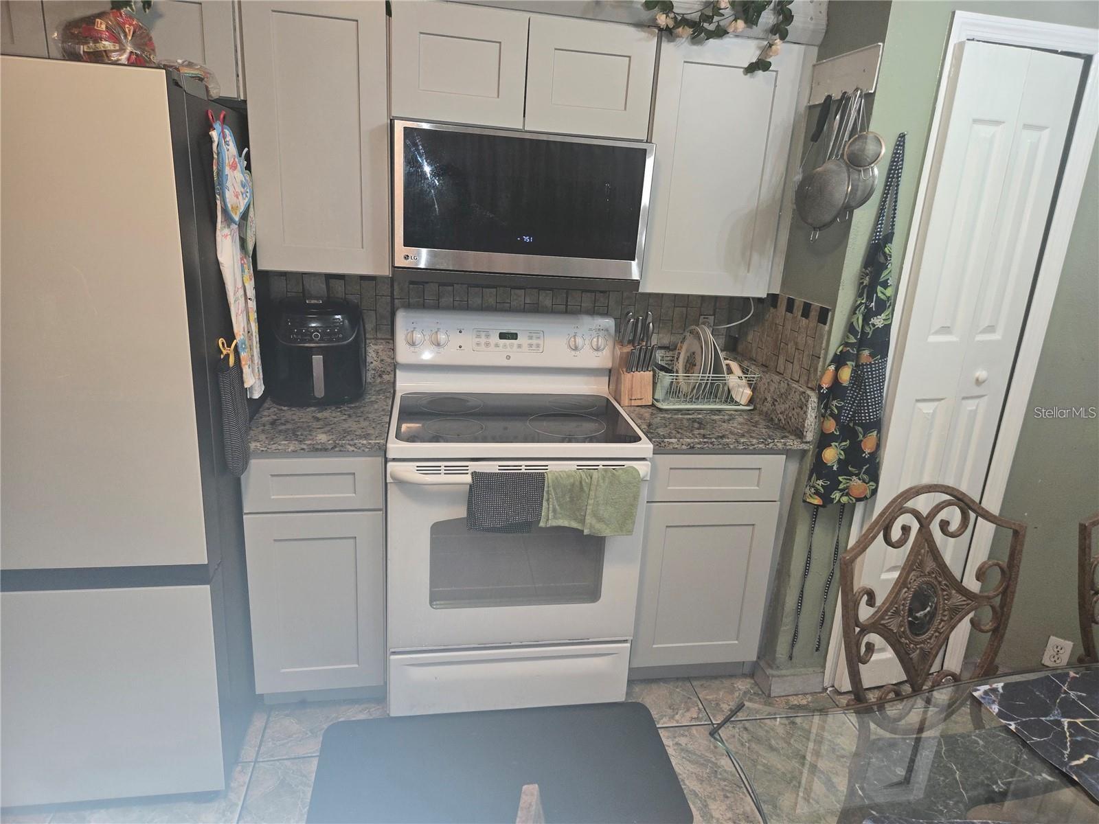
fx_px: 730
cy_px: 412
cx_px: 550
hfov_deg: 73.9
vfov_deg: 58.9
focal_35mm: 23
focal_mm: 5.4
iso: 100
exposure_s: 1/40
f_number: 1.8
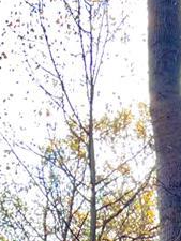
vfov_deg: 9.6
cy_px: 648
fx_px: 1205
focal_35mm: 173
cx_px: 201
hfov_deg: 8.5
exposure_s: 1/803
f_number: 1.5
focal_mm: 5.7
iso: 50
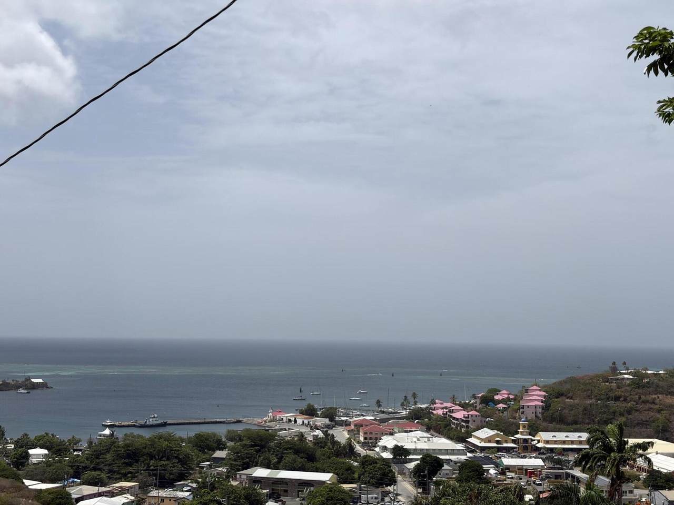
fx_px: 1012
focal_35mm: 52
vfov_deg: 28.0
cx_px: 337
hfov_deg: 36.8
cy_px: 252
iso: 40
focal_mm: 5.96
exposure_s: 1/7813
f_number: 1.6
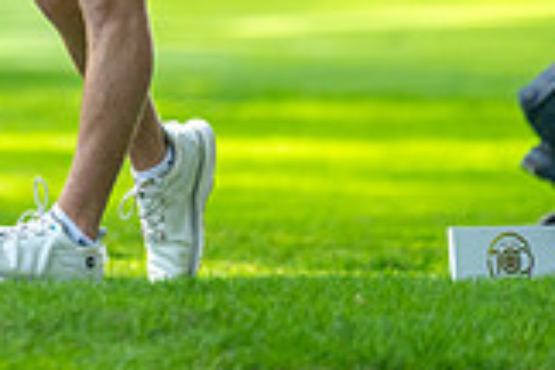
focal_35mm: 1071
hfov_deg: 1.9
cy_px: -259
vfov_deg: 1.3
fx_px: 16510
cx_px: -182
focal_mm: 300
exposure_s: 1/640
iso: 500
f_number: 4
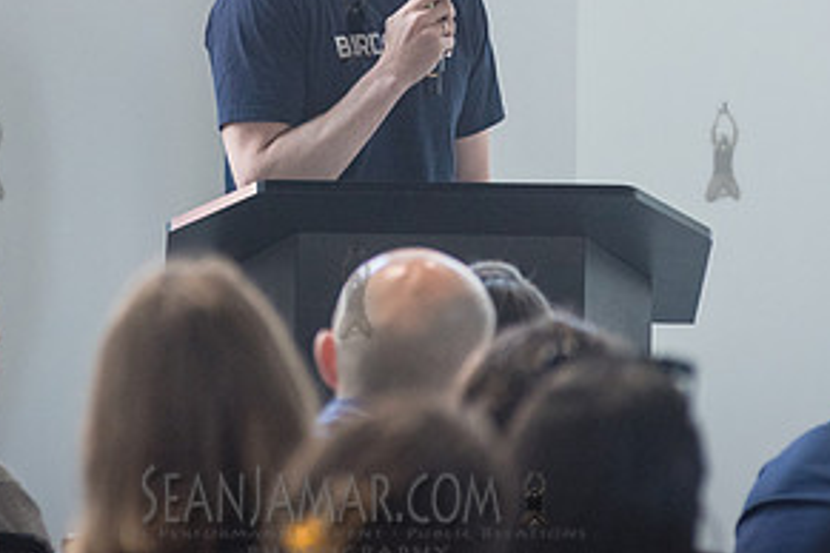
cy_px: 13
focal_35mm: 399
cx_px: 354
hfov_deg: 5.2
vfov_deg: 3.4
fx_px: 9198
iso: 4000
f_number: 4
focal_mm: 200
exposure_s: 1/320
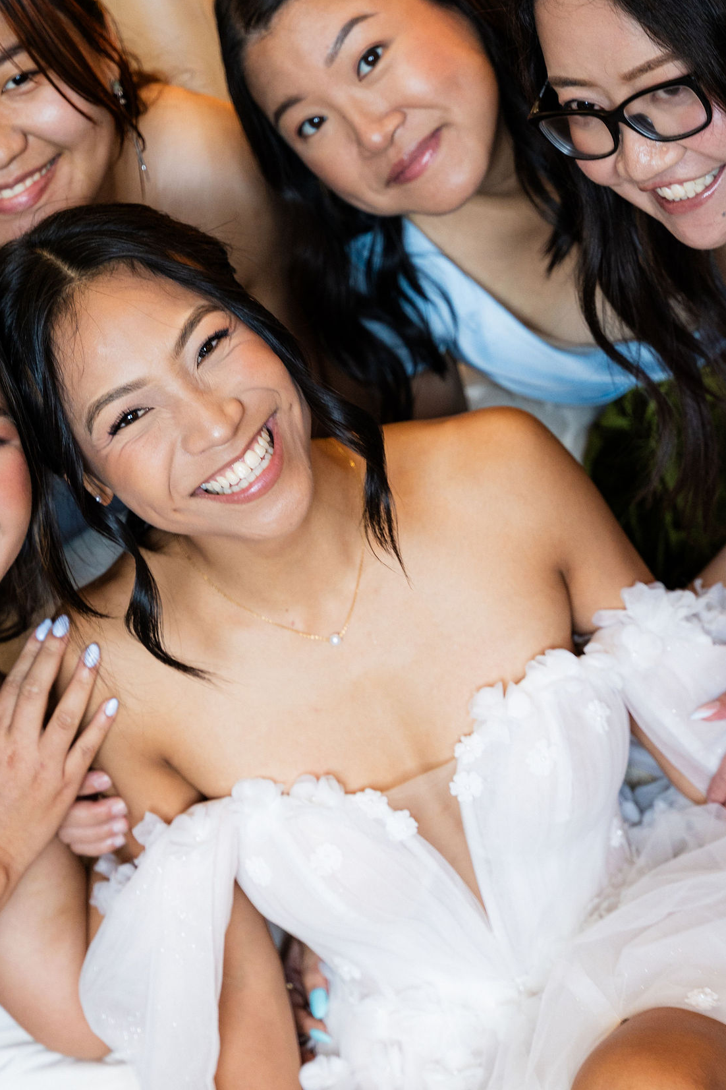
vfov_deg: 22.6
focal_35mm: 90
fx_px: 2722
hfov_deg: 15.2
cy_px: 573
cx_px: 261
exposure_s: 1/200
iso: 1000
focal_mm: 62
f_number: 2.8
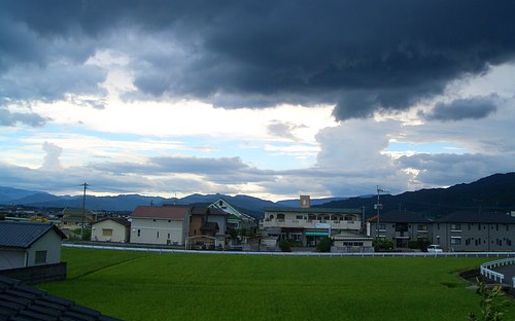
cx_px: 259
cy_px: 127
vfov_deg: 33.4
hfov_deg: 51.6
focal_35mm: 38
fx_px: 533
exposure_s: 1/100
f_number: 4.3
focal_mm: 5.8
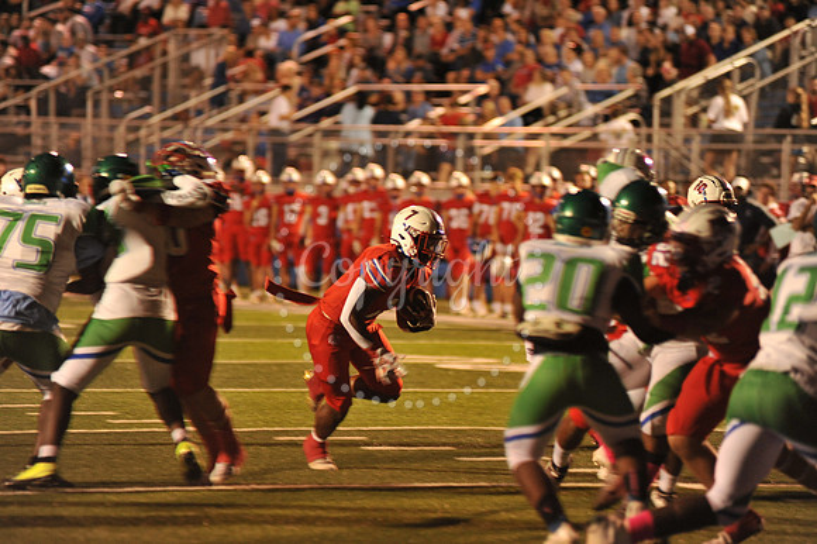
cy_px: 272
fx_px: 4536
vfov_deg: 6.9
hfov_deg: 10.3
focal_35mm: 200
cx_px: 408
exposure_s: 1/200
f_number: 2.8
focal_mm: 200
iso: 2000
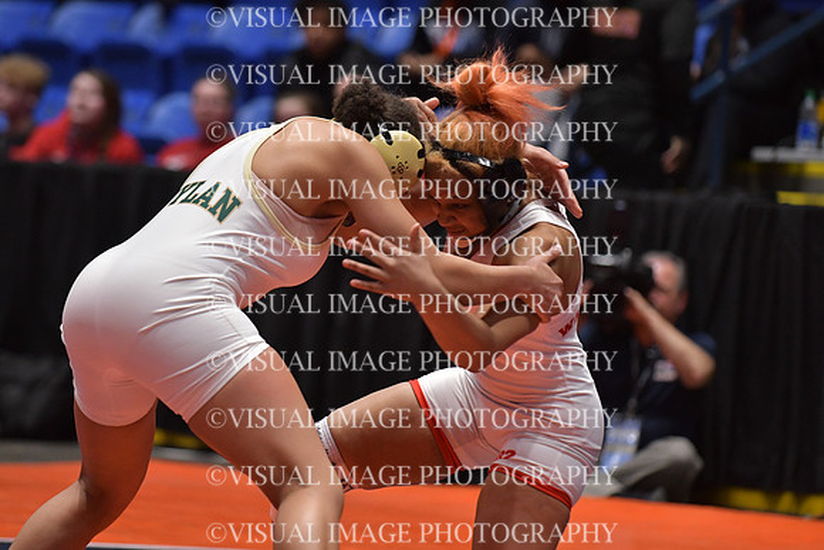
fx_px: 4808
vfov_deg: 6.5
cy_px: 275
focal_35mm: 210
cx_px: 412
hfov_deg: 9.8
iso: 2500
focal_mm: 140
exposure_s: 1/800
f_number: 2.8
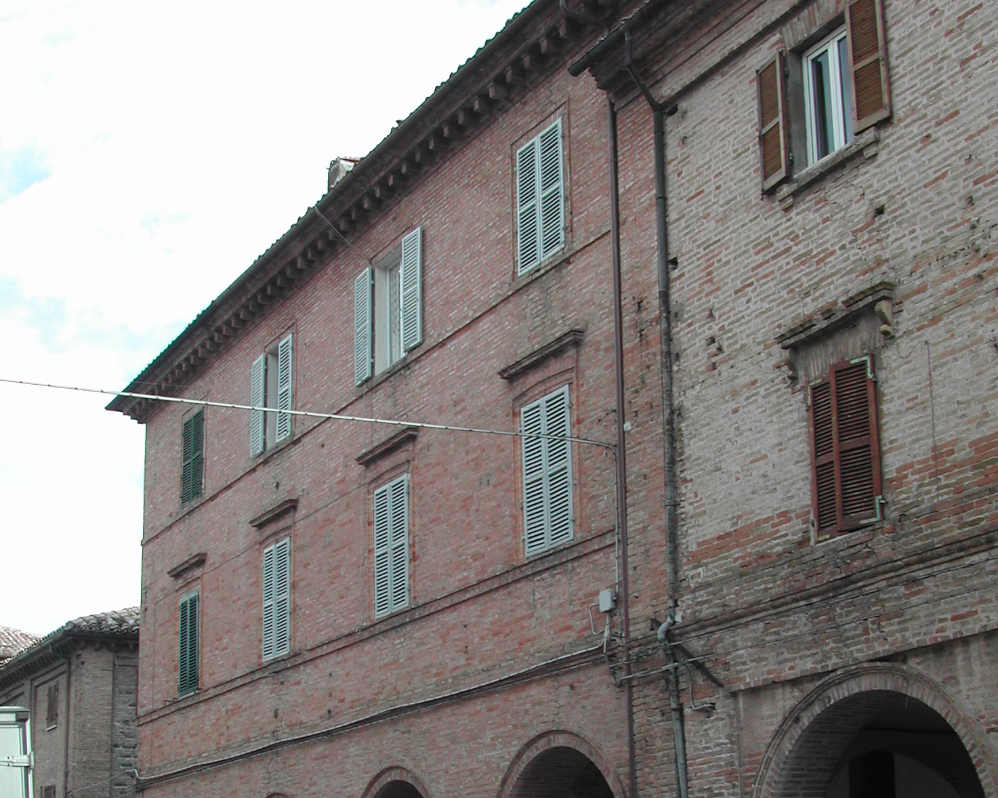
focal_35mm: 57
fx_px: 1683
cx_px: 514
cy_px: 590
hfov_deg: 33.0
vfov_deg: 26.4
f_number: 8
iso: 100
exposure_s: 1/98.9
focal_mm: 9
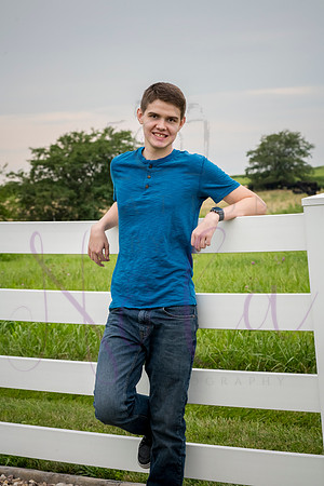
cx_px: 162
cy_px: 243
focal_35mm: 100
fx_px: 1350
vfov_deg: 20.4
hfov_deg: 13.7
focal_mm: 100
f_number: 11
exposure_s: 1/320
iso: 640
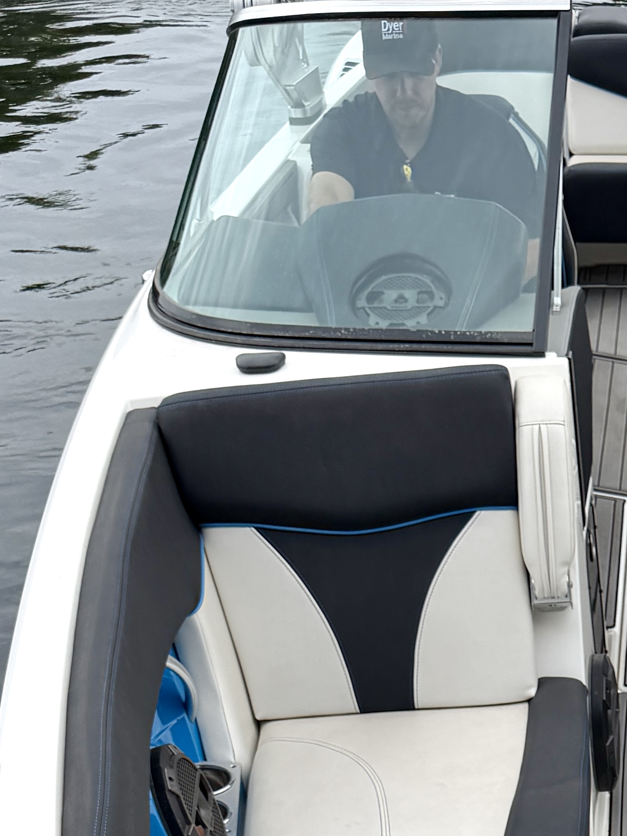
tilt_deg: -40.7
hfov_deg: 20.3
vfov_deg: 24.7
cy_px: 1067
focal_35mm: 69
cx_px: 686
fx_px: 1667
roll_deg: +1.6
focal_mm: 6.76
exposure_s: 1/2907
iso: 80
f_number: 1.78
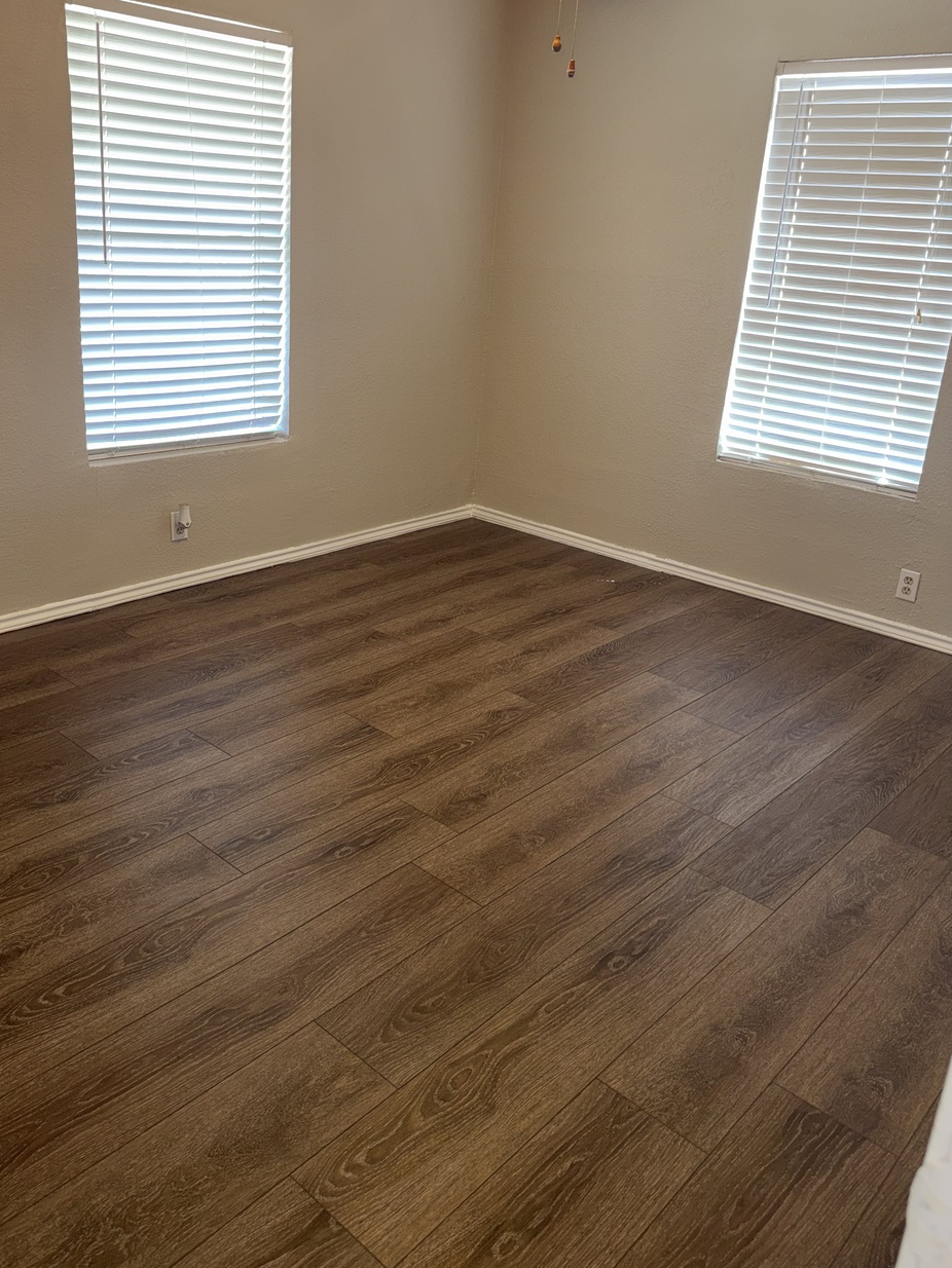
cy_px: 568
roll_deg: -3.6
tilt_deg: -18.2
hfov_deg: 49.6
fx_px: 1026
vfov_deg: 63.3
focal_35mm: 28
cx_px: 399
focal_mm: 6.76
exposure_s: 1/24
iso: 64
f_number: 1.78
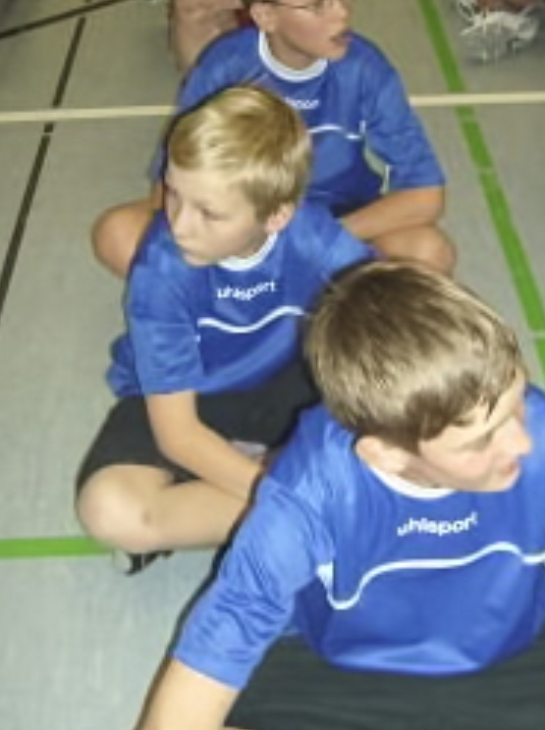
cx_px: 356
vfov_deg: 33.0
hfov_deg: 25.0
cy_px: 233
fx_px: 1222
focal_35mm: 58
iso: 200
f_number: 2.8
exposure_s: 1/60
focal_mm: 6
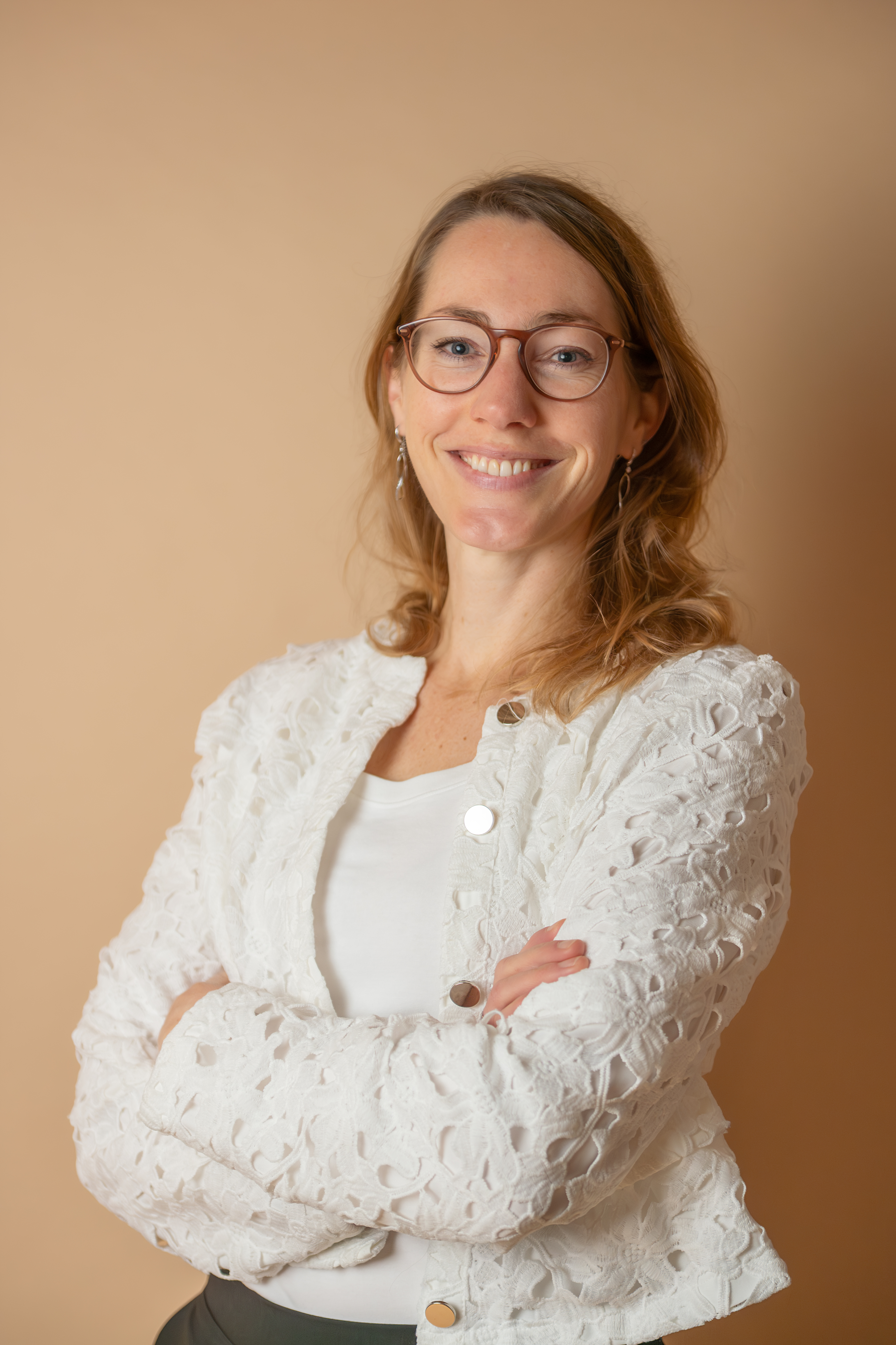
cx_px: 448
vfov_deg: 28.8
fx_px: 2613
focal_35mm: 70
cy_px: 672
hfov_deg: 19.5
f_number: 2.8
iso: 320
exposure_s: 1/200
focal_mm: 70
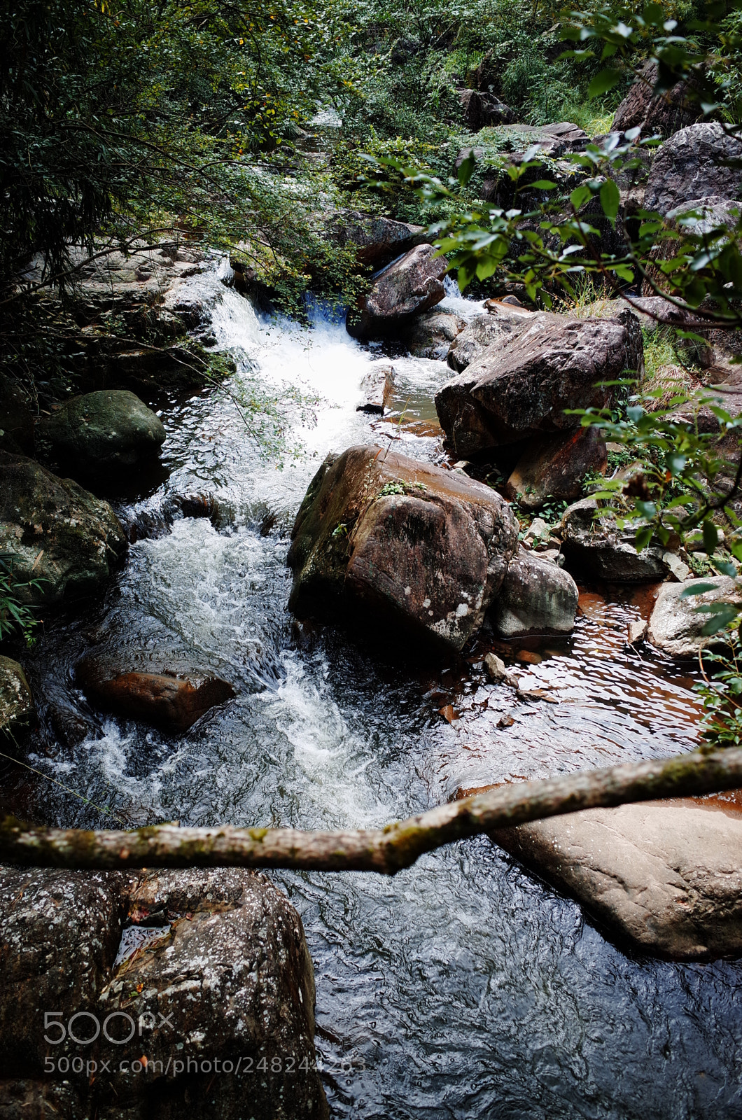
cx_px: 371
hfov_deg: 59.3
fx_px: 652
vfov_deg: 81.3
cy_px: 560
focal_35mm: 21
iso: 100
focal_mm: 13.7
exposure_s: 1/125
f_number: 2.8
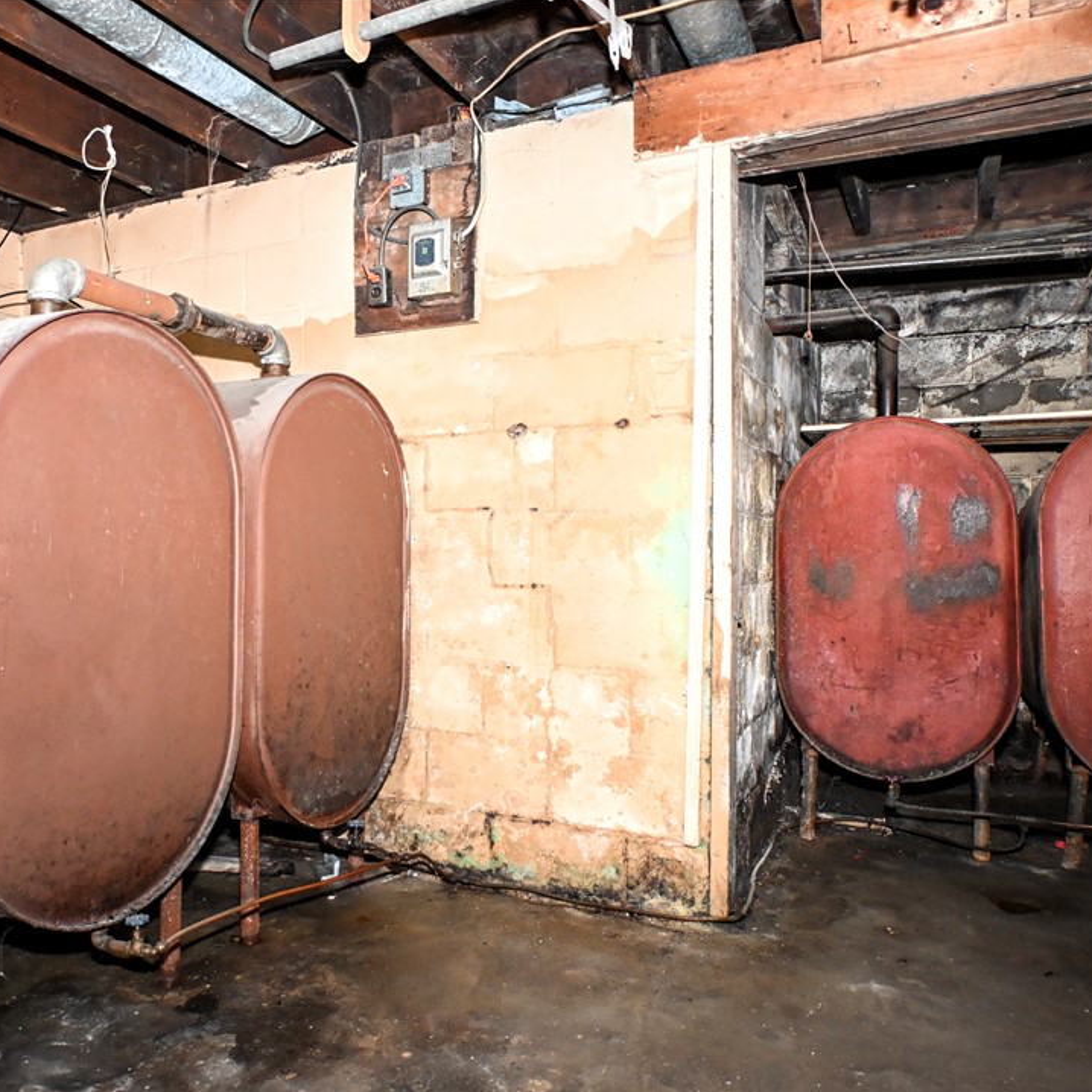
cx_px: 430
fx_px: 998
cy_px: 548
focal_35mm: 28
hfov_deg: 56.9
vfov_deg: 57.4
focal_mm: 14.5
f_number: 4
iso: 3200
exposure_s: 1/60
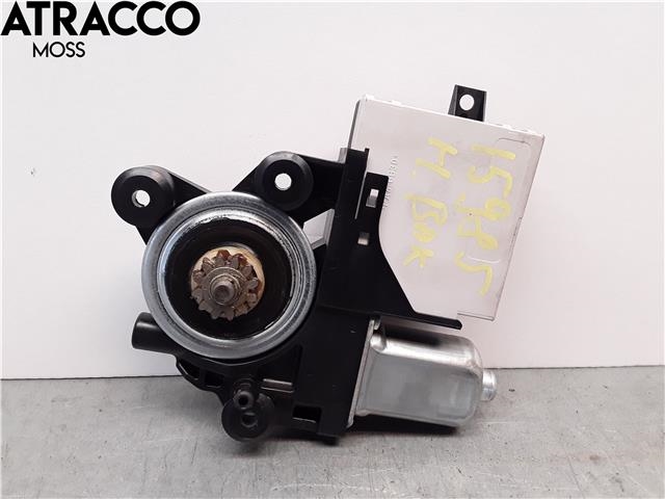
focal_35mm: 28
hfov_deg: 63.4
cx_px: 332
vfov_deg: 49.7
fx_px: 538
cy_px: 250
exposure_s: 1/100
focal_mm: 2.91
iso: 100
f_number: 1.9
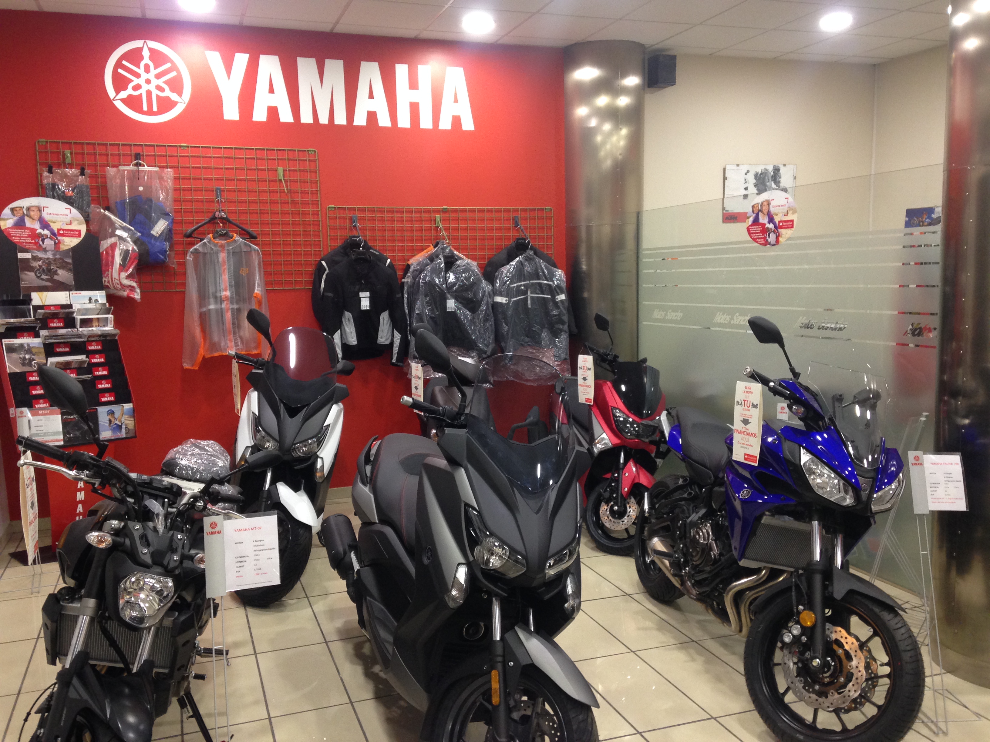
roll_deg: +1.9
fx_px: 944
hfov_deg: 55.4
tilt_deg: -7.2
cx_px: 495
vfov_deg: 42.9
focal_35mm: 33
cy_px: 371
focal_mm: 4.12
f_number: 2.4
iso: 125
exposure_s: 1/20
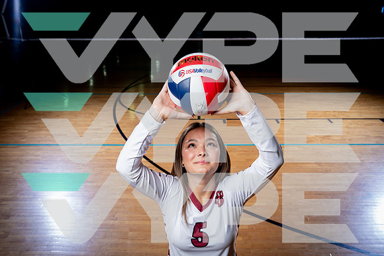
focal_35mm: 32
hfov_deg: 58.3
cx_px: 192
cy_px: 128
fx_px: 344
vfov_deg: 40.8
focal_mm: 32
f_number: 5.6
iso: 250
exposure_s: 1/250
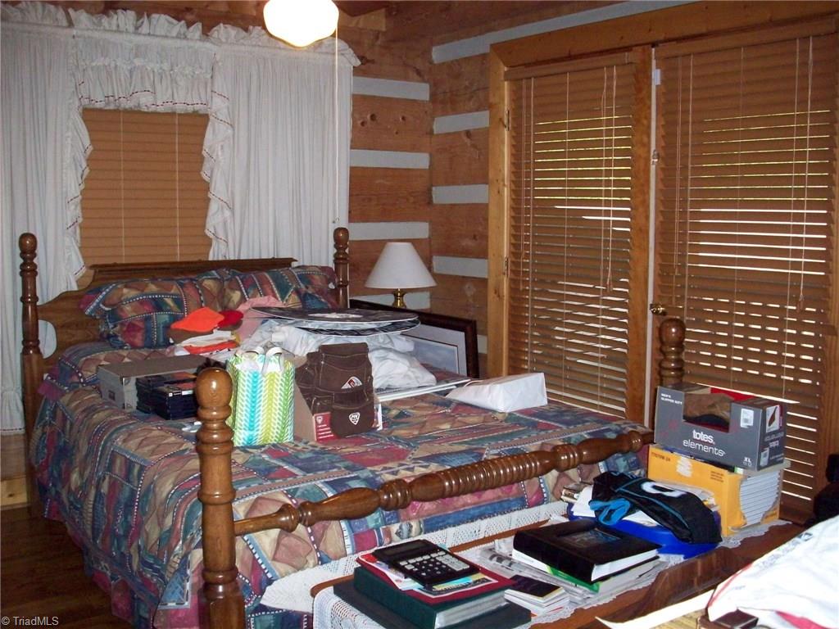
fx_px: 897
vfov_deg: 38.7
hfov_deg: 50.1
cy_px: 314
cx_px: 420
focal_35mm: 37
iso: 200
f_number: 2.8
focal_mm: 6.2
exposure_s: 1/45
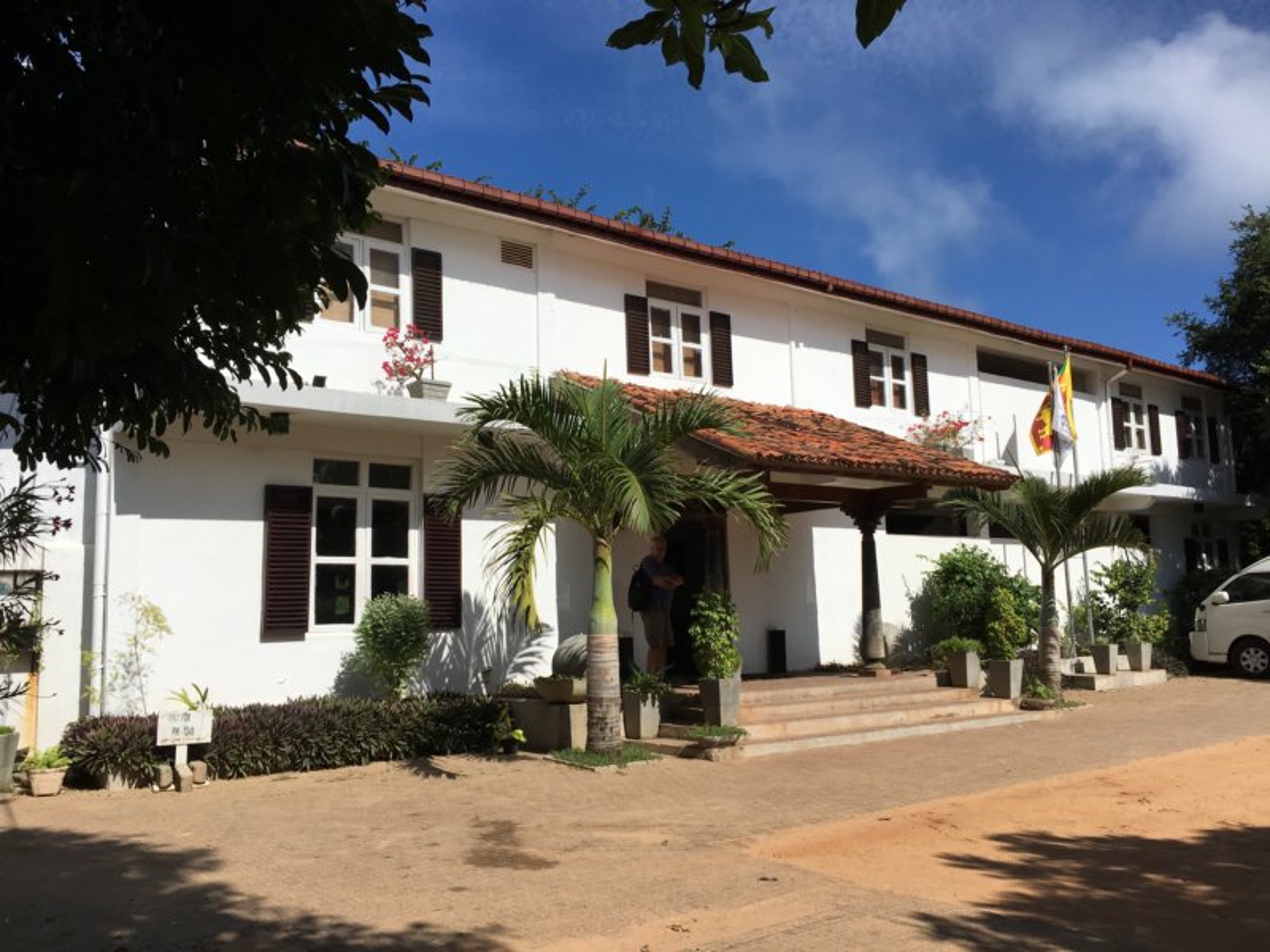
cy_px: 476
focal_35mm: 29
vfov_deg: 48.2
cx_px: 635
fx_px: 1064
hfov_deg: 61.7
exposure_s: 1/3846
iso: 25
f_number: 2.2
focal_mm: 4.15
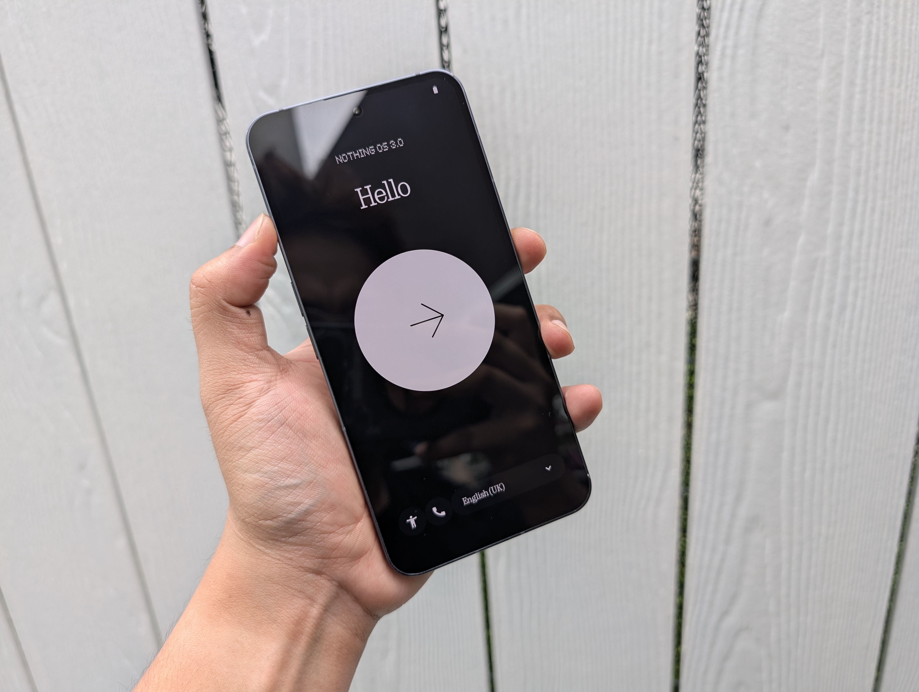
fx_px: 638
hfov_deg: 71.5
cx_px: 460
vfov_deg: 56.9
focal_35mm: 24
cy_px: 346
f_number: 1.68
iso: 21
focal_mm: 6.9
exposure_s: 1/177
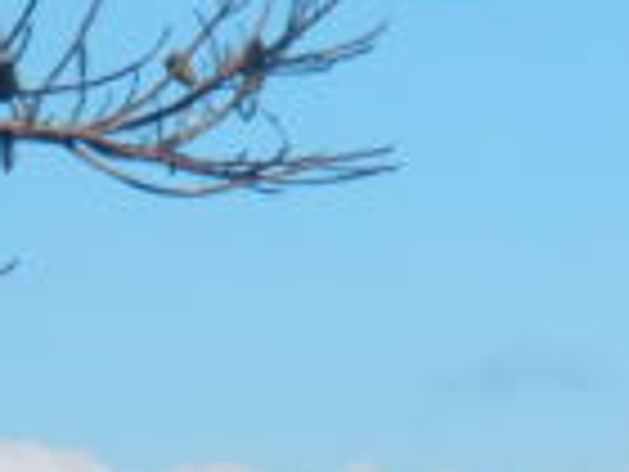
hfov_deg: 3.8
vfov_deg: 2.9
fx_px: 9449
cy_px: 643
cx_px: -526
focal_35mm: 520
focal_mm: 19.98
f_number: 12.4
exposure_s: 1/125
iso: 64
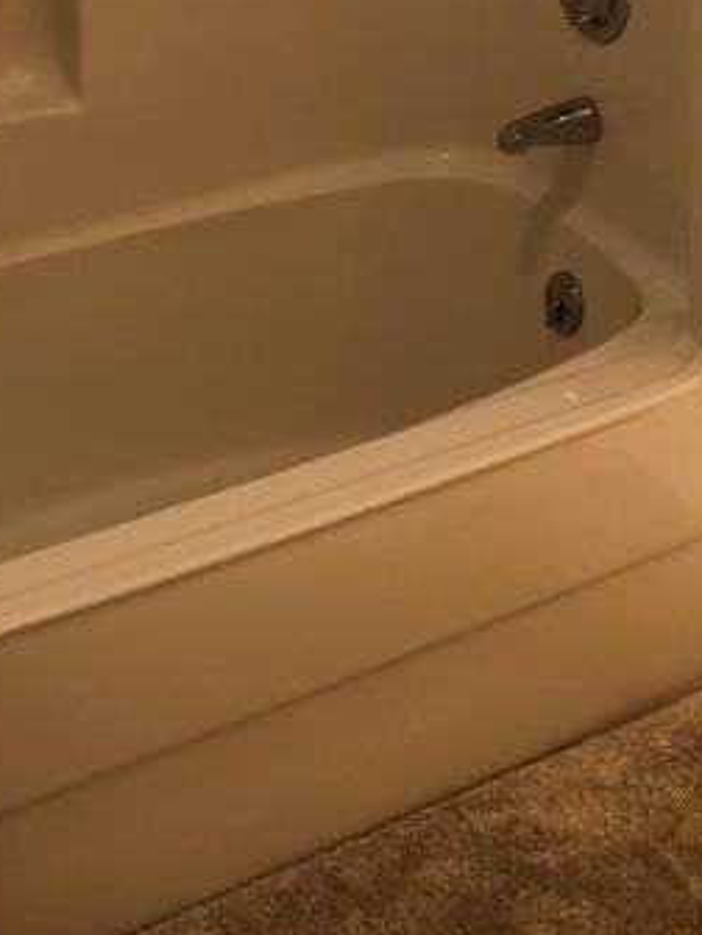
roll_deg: +2.7
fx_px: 1731
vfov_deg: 27.9
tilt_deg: -19.8
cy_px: -58
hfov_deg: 22.9
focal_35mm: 64
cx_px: 404
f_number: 1.8
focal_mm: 3.99
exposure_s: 1/17
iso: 40
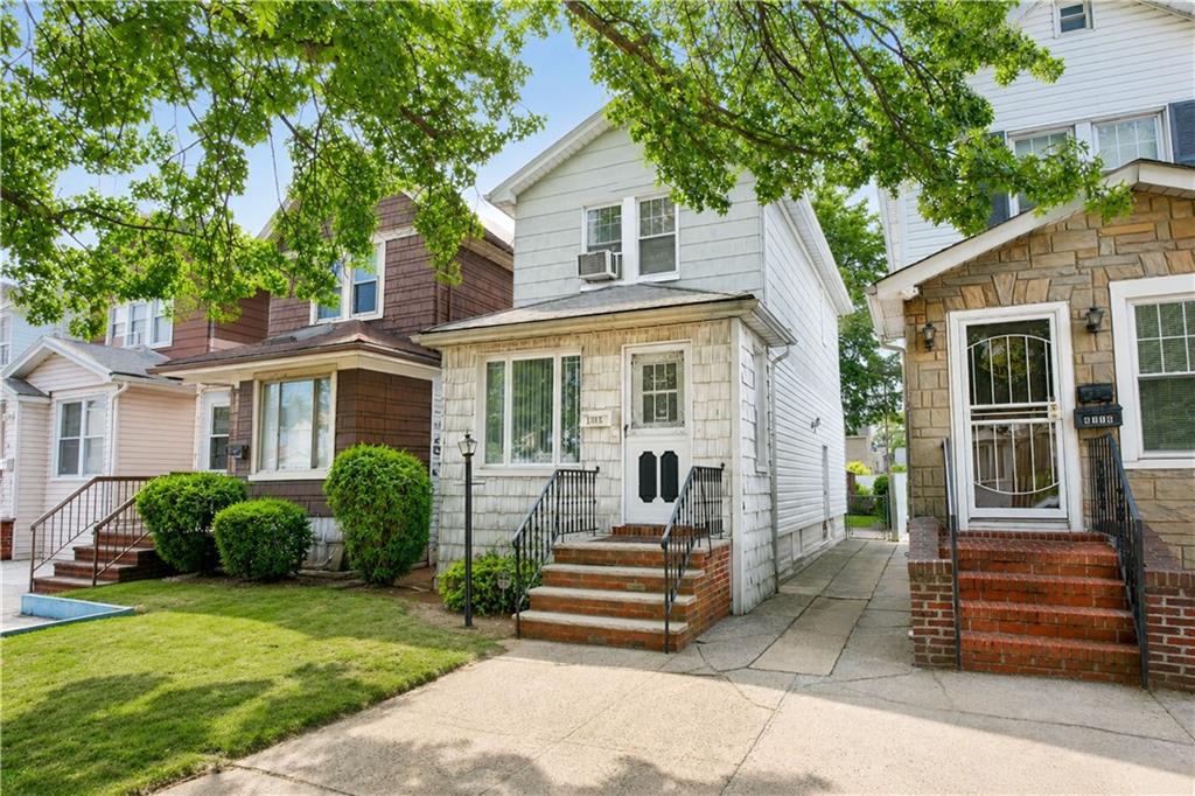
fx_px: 664
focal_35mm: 20
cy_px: 398
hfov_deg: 84.0
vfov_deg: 61.9
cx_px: 598
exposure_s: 1/60
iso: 400
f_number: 8
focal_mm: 13.1
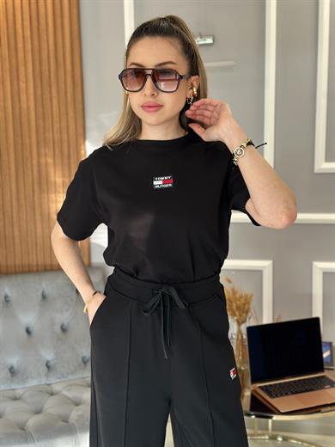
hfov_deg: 30.3
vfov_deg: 39.7
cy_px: 224
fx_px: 619
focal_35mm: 48
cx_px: 168
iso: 125
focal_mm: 6.86
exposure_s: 1/102
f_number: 1.78
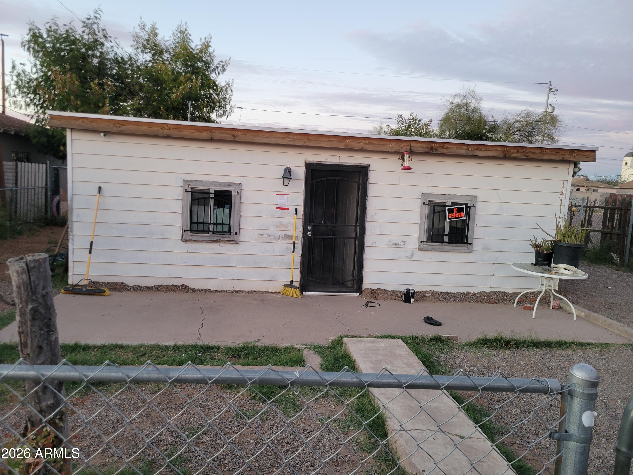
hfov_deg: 67.3
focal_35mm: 26
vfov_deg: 53.1
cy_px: 238
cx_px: 316
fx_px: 475
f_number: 1.8
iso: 200
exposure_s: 1/120
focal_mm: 5.4
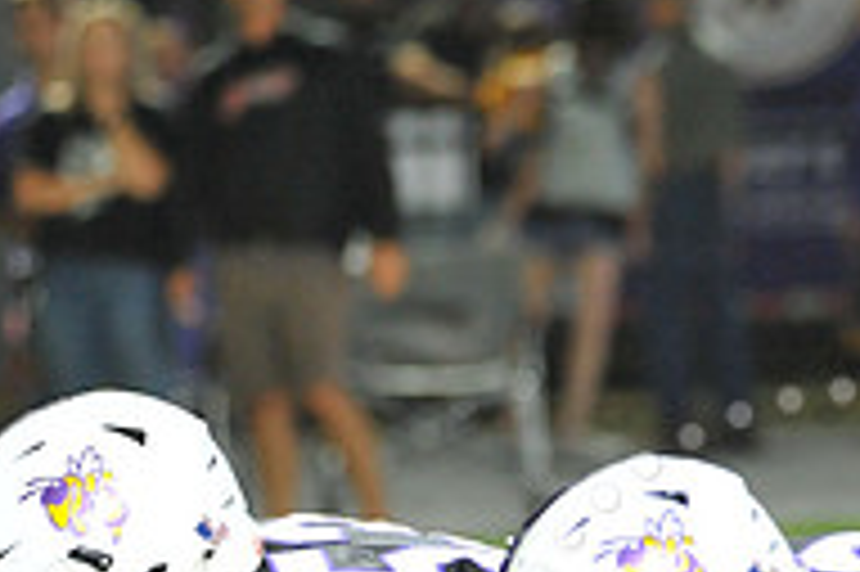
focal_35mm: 791
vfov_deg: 1.7
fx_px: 18879
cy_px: 802
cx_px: 887
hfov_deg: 2.6
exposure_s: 1/200
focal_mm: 260
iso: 4000
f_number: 5.6
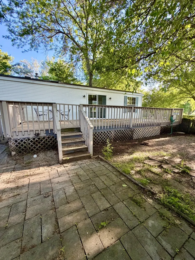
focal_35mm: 14
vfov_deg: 102.1
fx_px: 105
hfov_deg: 85.7
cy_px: 130
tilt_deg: -10.1
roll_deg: -0.8
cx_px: 98
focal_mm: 2.22
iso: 100
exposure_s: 1/121
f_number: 2.2
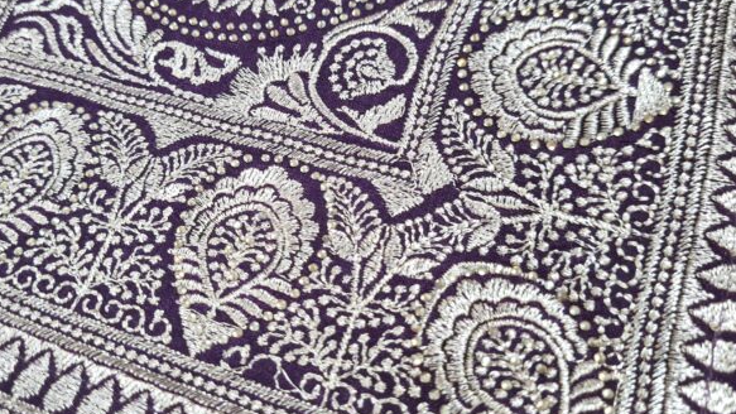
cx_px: 298
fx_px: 664
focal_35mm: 34
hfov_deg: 57.6
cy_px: 176
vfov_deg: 34.6
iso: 200
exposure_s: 1/60
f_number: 1.8
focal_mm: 5.4
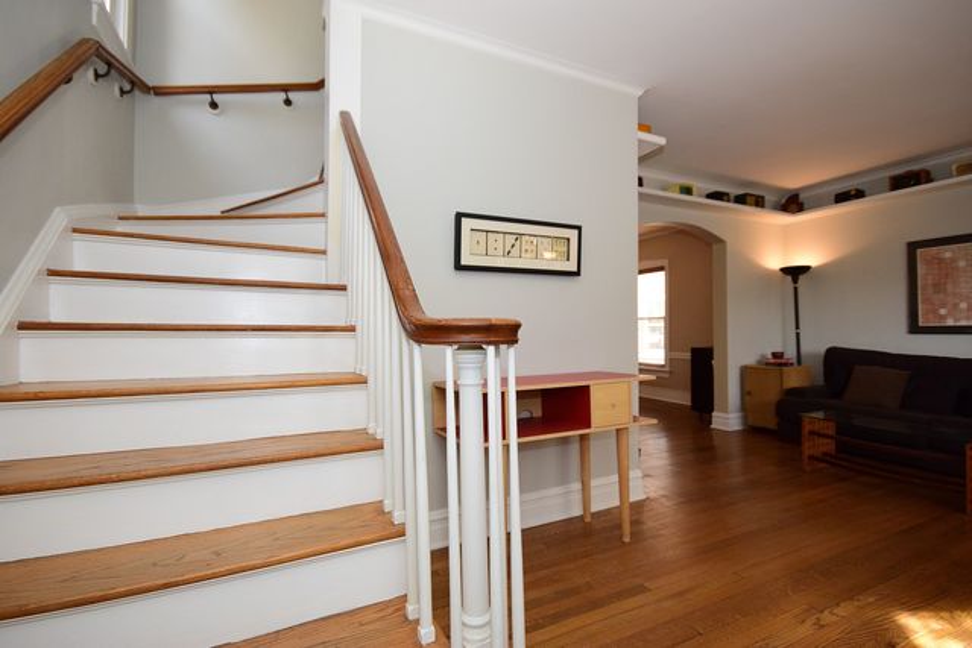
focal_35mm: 17
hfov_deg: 92.4
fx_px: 466
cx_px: 486
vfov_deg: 69.7
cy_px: 324
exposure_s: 1/60
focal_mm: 11.5
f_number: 8
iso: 1600
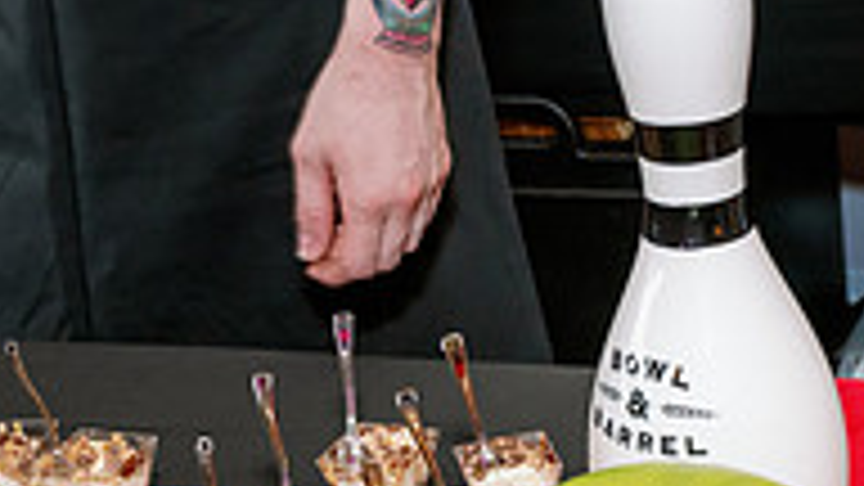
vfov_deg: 10.6
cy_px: 421
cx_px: 760
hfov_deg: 18.5
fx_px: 2612
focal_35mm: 114
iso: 2000
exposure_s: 1/100
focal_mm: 36
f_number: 6.3
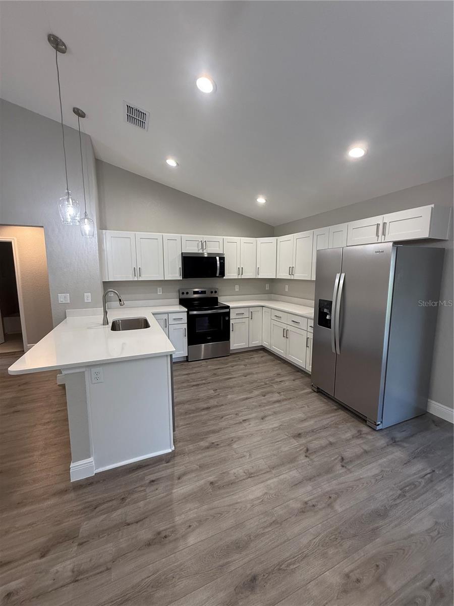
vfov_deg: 102.1
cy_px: 303
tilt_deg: -6.2
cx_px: 227
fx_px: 245
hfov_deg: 85.7
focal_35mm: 14
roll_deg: +0.4
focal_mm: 2.22
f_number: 2.2
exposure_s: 1/120
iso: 200
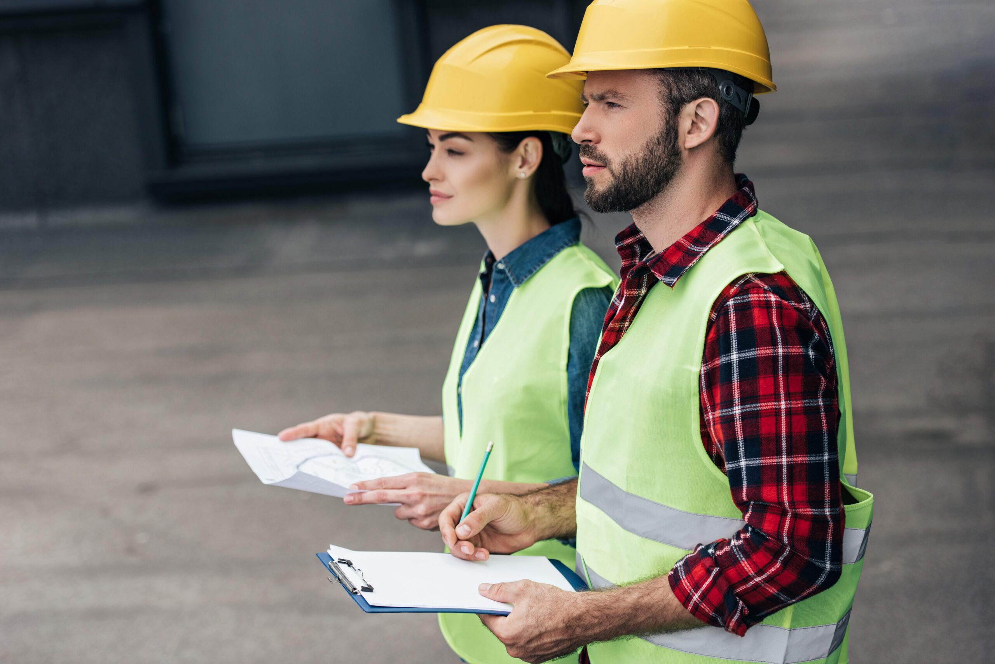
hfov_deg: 21.5
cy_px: 332
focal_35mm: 95
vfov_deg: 14.4
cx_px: 498
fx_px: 2627
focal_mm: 95
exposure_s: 1/800
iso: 100
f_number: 3.5
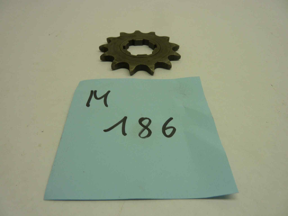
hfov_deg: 69.4
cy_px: 108
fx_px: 208
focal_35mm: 25
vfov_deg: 54.9
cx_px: 144
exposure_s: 1/50
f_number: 3.3
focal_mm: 4.1
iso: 80
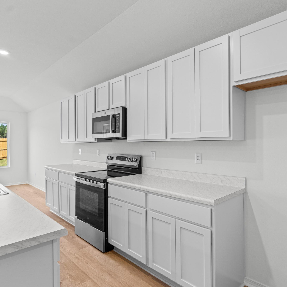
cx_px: 139
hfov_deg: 70.5
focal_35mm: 22
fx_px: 203
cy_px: 146
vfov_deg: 70.5
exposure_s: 1/5
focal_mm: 11
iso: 250
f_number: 9
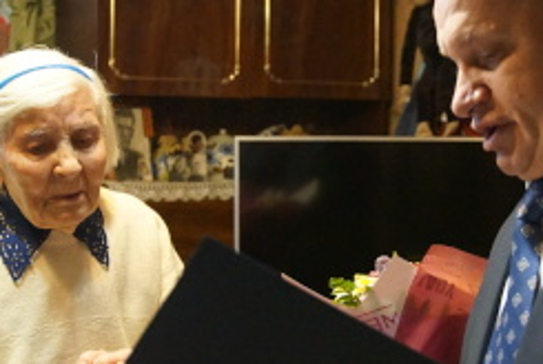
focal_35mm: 66
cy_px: 213
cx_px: 332
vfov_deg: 20.6
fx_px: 997
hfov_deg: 30.4
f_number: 2.2
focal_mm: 18
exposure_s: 1/160
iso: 3200
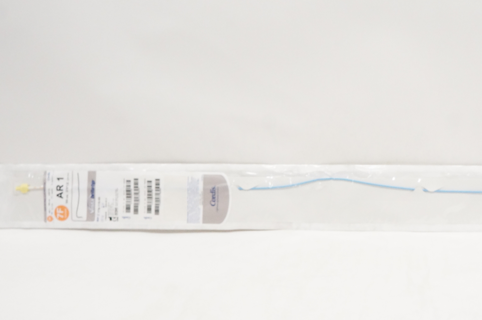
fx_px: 642
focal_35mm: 48
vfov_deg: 27.9
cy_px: 195
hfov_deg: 40.3
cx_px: 342
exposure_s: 1/320
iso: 3200
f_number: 8
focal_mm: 20
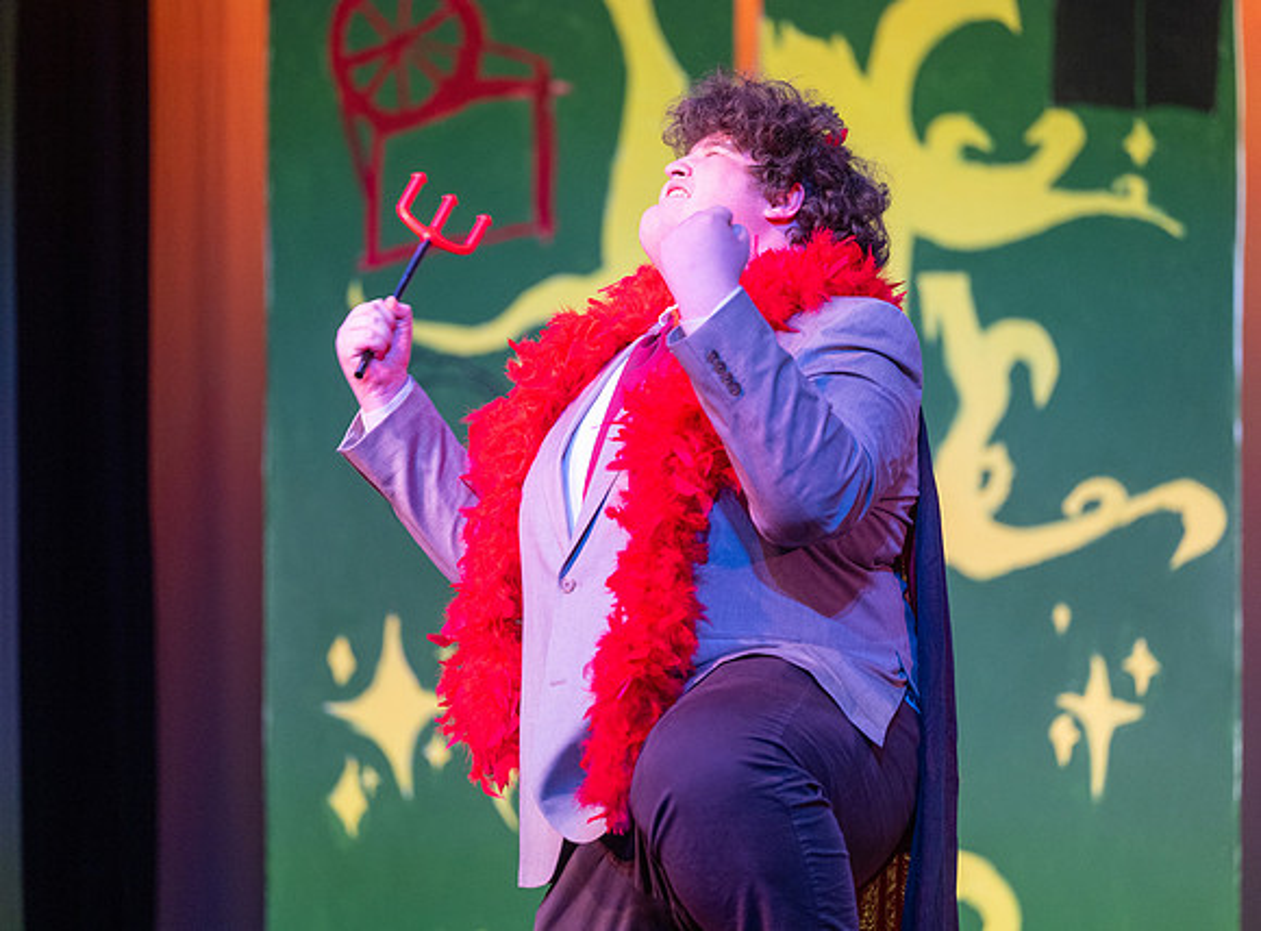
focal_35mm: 242
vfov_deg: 6.1
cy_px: 421
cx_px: 609
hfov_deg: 8.2
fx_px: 8771
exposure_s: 1/400
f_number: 2.8
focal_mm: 200
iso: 1100
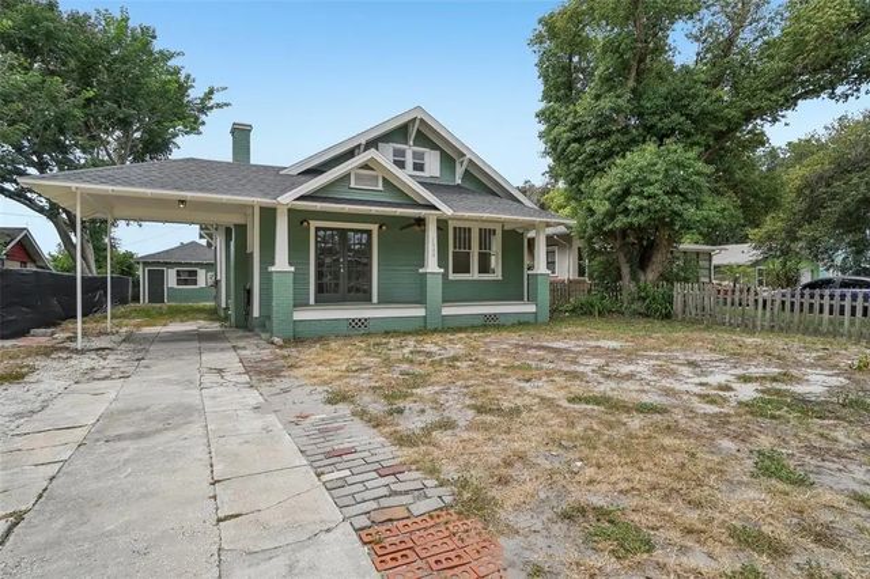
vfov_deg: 63.2
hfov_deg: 85.5
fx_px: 471
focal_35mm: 20
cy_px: 290
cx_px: 435
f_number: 8
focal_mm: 13
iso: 100
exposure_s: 1/200
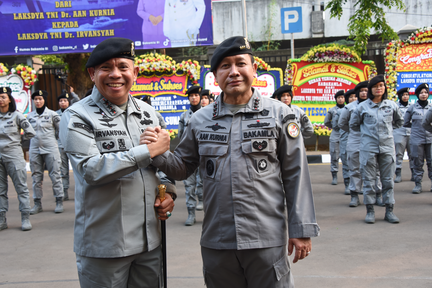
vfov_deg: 27.0
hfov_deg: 39.6
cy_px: 144
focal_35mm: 50
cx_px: 216
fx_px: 600
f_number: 8
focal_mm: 50
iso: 800
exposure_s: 1/100
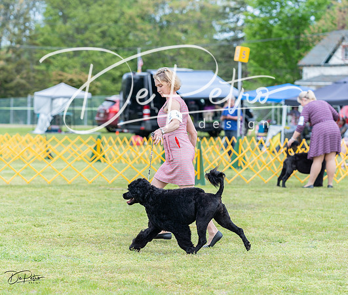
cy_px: 141
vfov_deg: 12.3
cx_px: 175
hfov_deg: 14.5
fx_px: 1370
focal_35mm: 130
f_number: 3.5
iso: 100
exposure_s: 1/500
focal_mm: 104
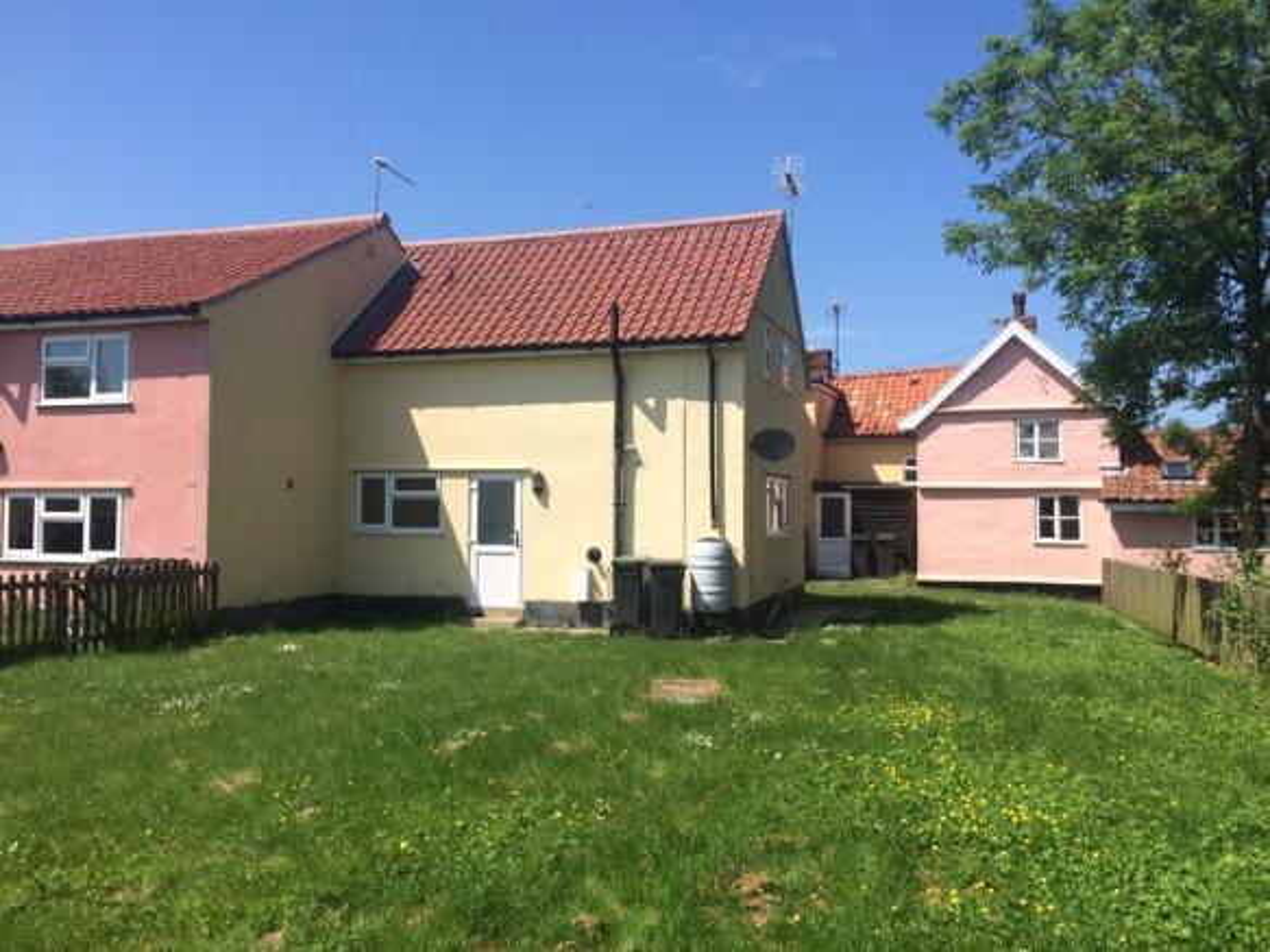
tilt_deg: +1.1
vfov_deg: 48.2
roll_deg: -0.4
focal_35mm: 29
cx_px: 635
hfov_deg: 61.7
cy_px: 476
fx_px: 1064
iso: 32
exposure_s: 1/2160
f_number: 2.2
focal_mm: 4.15
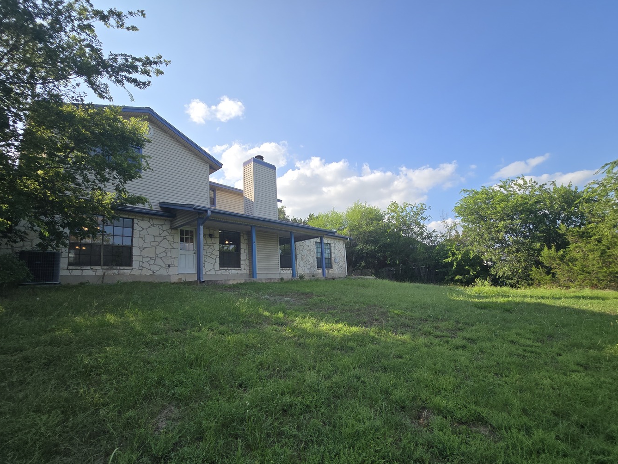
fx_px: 250
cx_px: 312
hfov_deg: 102.1
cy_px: 247
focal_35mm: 14
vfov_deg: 85.6
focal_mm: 2.2
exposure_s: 1/1546
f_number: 2.2
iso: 50
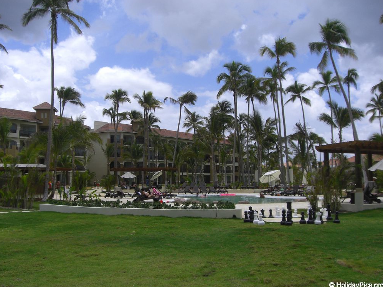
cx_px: 188
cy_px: 144
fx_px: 431
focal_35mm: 39
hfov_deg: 47.9
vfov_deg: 36.8
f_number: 8
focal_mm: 6.2
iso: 64
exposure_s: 1/200
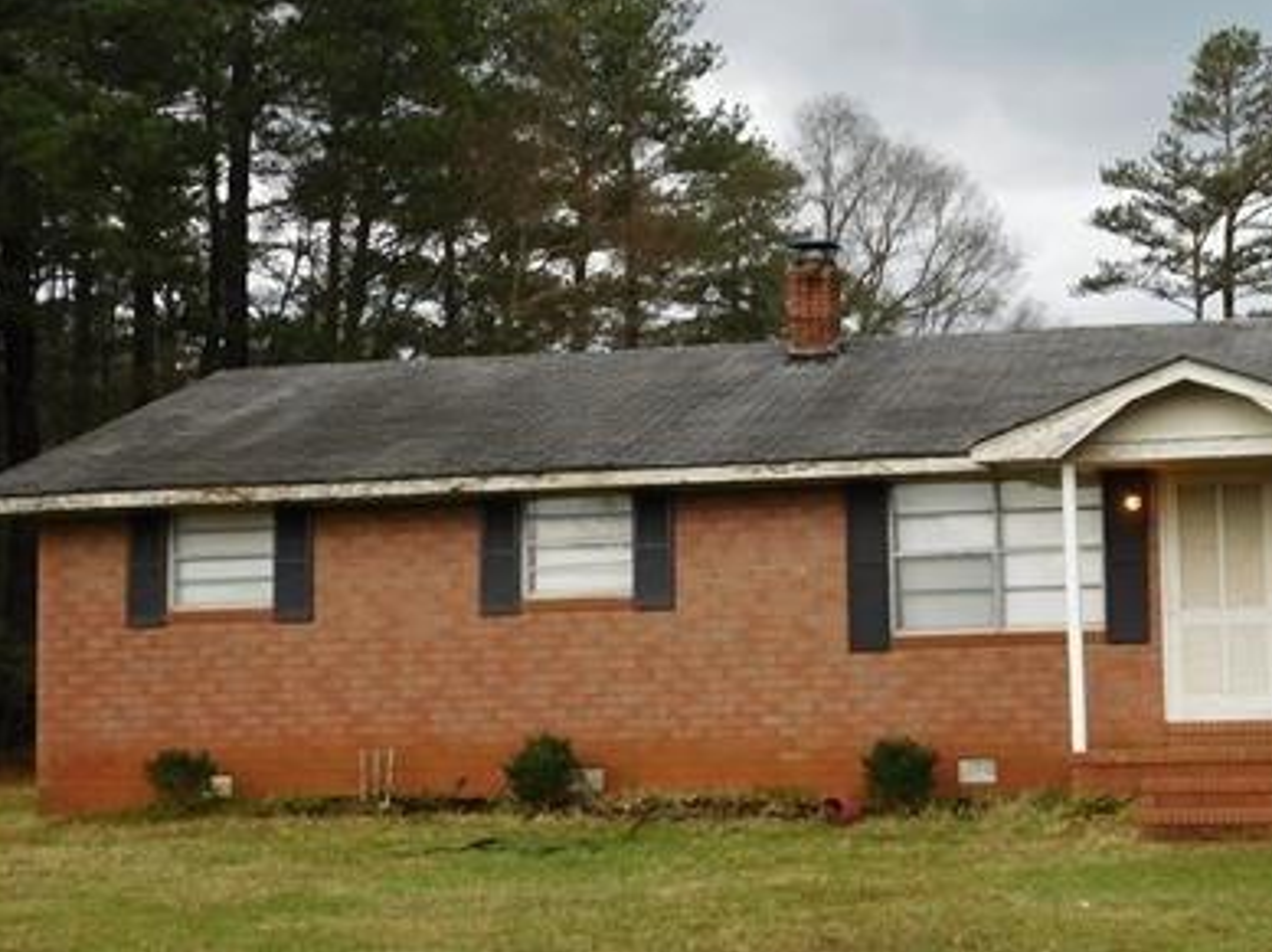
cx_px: 855
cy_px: 314
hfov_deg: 34.0
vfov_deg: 25.9
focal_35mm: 56
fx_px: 2056
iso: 125
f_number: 3.6
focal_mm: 7.1
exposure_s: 1/200
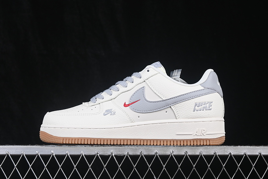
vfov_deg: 18.2
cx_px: 134
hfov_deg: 27.0
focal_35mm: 75
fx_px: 558
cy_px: 90
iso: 160
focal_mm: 50
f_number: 8
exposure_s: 1/80
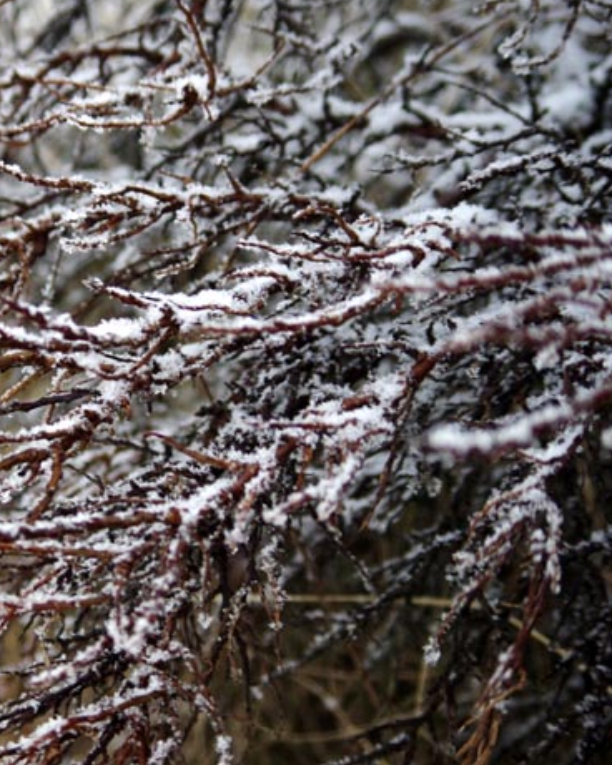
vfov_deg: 15.5
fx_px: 2807
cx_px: 73
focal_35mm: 124
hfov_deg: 12.4
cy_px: 382
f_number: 4
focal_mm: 57.5
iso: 800
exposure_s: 1/30
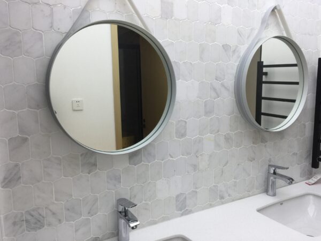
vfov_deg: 48.2
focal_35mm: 29
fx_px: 269
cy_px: 120
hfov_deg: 61.7
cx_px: 160
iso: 32
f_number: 2.2
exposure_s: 1/33
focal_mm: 4.15
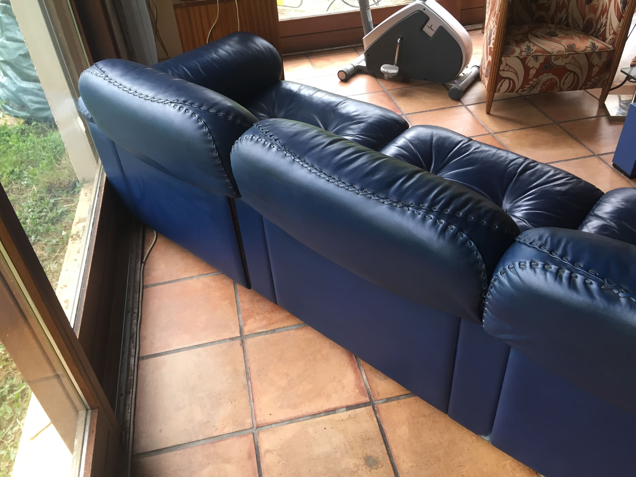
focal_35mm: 29
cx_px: 318
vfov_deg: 48.2
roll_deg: +4.4
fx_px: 533
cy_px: 238
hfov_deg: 61.7
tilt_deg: -37.3
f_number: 2.2
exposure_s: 1/33
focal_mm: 4.15
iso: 32
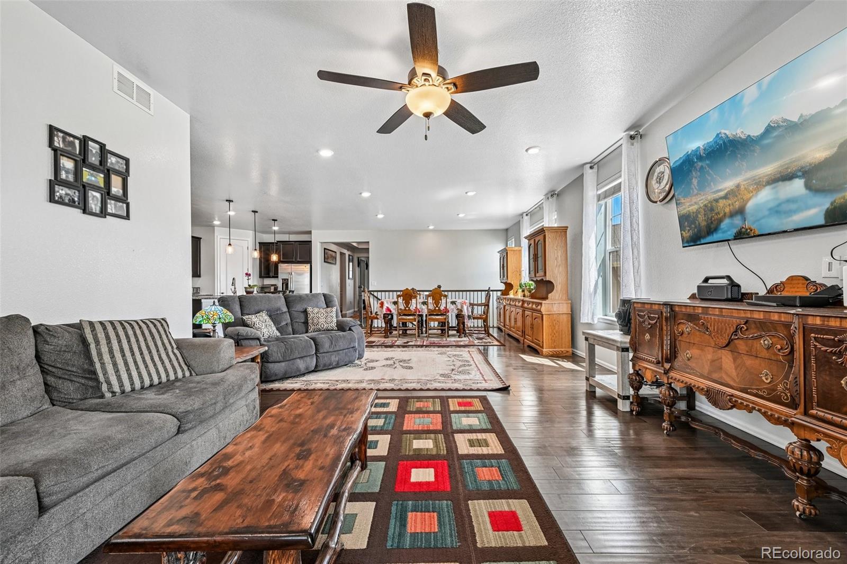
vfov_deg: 81.2
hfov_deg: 104.3
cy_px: 282
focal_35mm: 14
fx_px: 329
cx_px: 424
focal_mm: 14
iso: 280
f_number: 11
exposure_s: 1/15
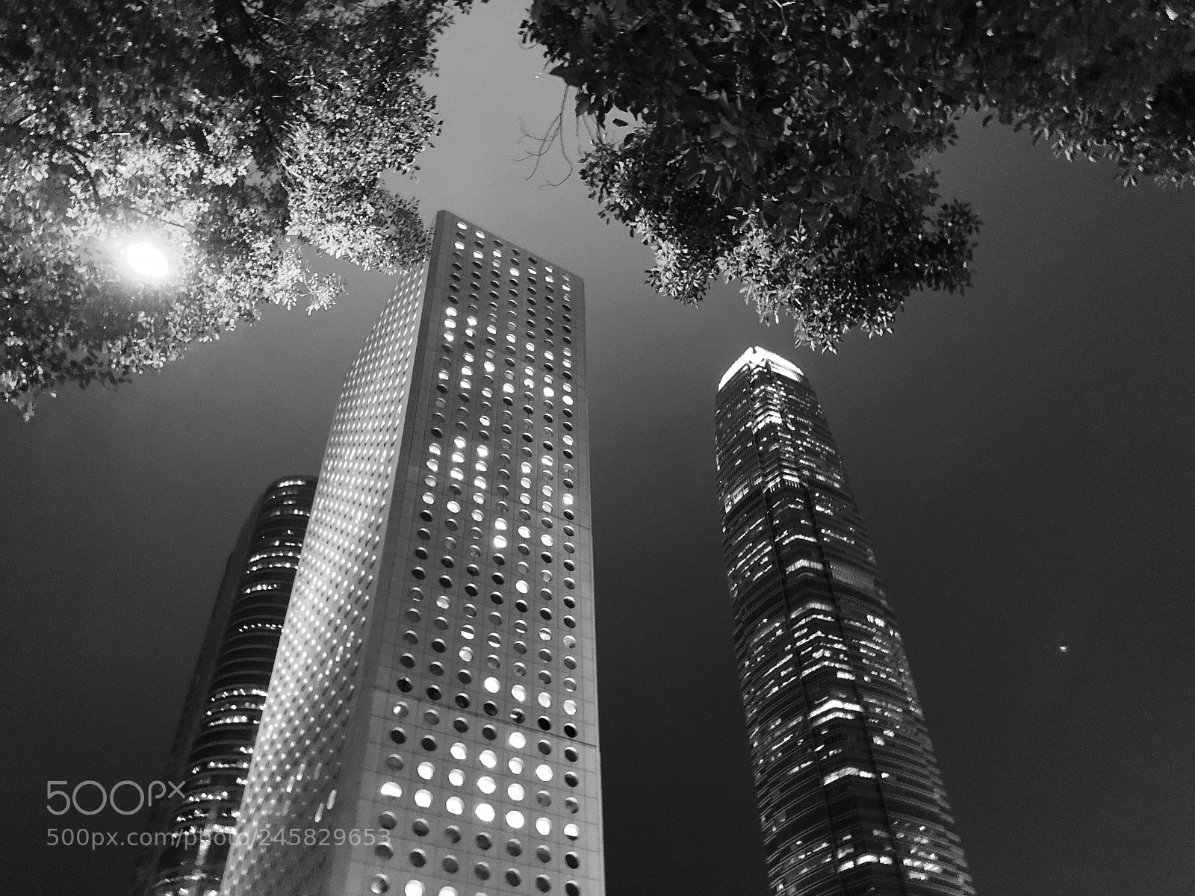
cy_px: 448
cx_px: 598
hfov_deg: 63.4
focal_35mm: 28
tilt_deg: +44.0
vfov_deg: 49.7
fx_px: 967
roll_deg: +0.2
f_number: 1.8
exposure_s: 1/4
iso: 100
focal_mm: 4
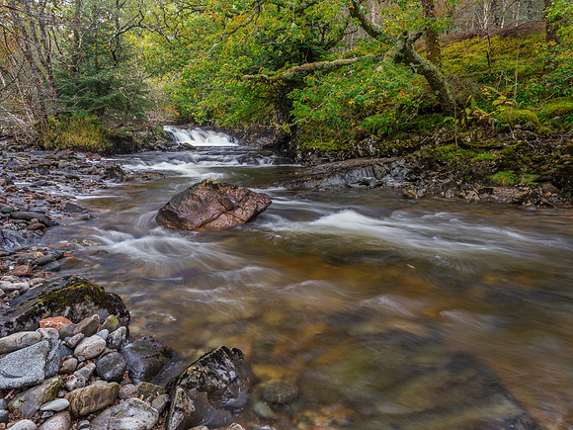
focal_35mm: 24
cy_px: 215
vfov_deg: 56.8
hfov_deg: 71.6
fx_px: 397
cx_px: 286
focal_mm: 12
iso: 64
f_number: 11
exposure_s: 1/1.25
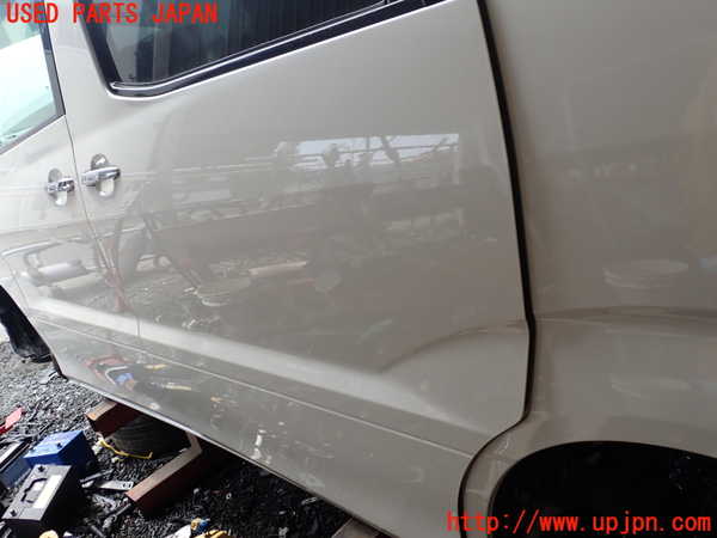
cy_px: 269
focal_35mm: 30
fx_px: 621
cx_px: 358
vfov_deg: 46.8
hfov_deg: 60.0
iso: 100
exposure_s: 1/160
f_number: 3.2
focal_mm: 5.4
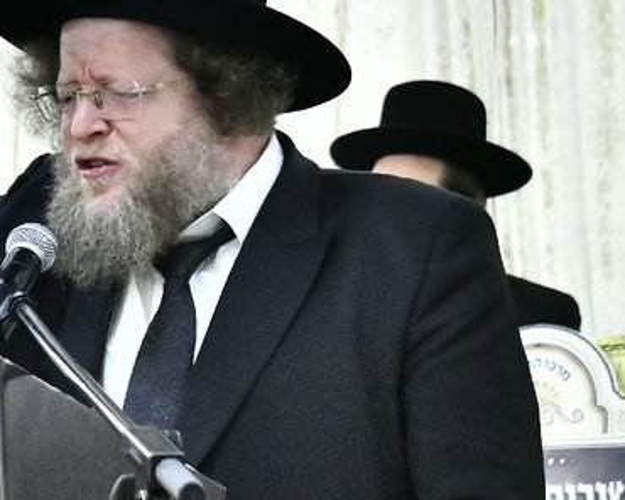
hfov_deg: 9.4
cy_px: 274
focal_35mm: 199
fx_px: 3681
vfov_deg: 7.8
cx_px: -318
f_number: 5.6
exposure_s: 1/125
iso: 4000
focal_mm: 56
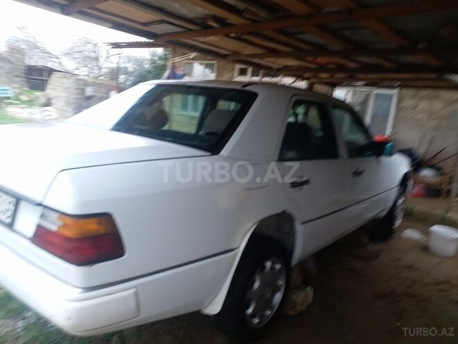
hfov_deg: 65.3
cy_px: 172
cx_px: 229
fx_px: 357
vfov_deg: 51.4
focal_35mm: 27
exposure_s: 1/33
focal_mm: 3.6
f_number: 1.9
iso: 64
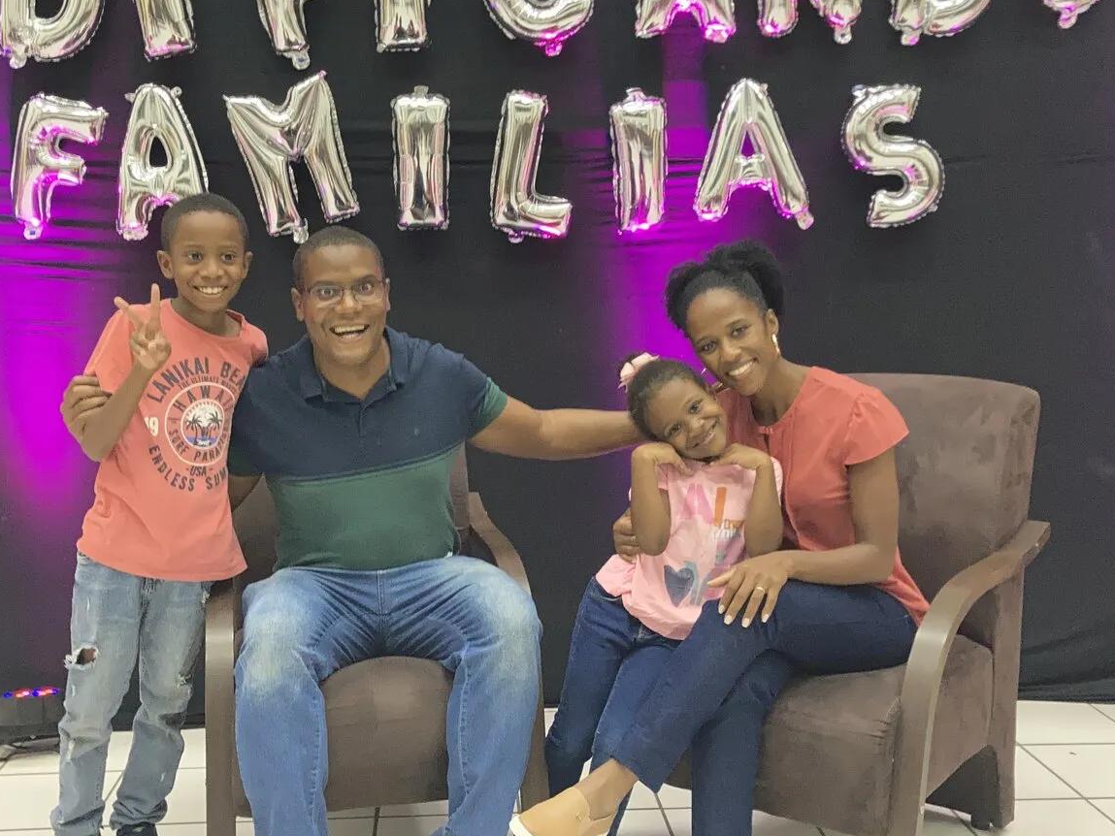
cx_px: 499
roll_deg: +0.2
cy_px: 378
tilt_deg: -5.9
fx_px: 1256
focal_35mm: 39
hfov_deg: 47.8
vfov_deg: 36.8
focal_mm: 3.99
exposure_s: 1/38
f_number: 1.8
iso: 320
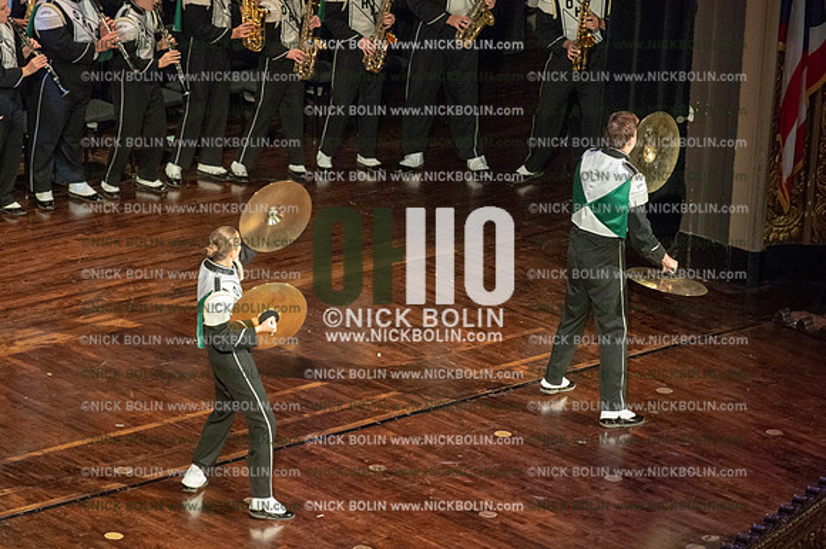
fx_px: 4815
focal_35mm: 210
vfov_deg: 6.5
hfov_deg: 9.8
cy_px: 274
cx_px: 413
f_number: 5.6
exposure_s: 1/200
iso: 8000
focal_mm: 210
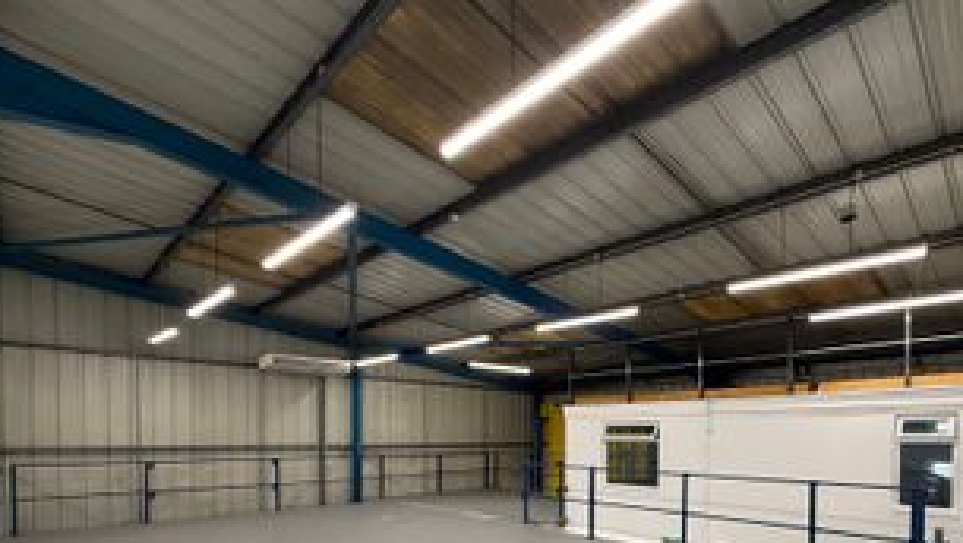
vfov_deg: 51.8
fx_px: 511
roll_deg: -0.5
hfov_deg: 85.9
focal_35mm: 20
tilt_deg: -0.9
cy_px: 448
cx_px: 559
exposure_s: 1/99
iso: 200
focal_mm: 2.22
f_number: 2.2
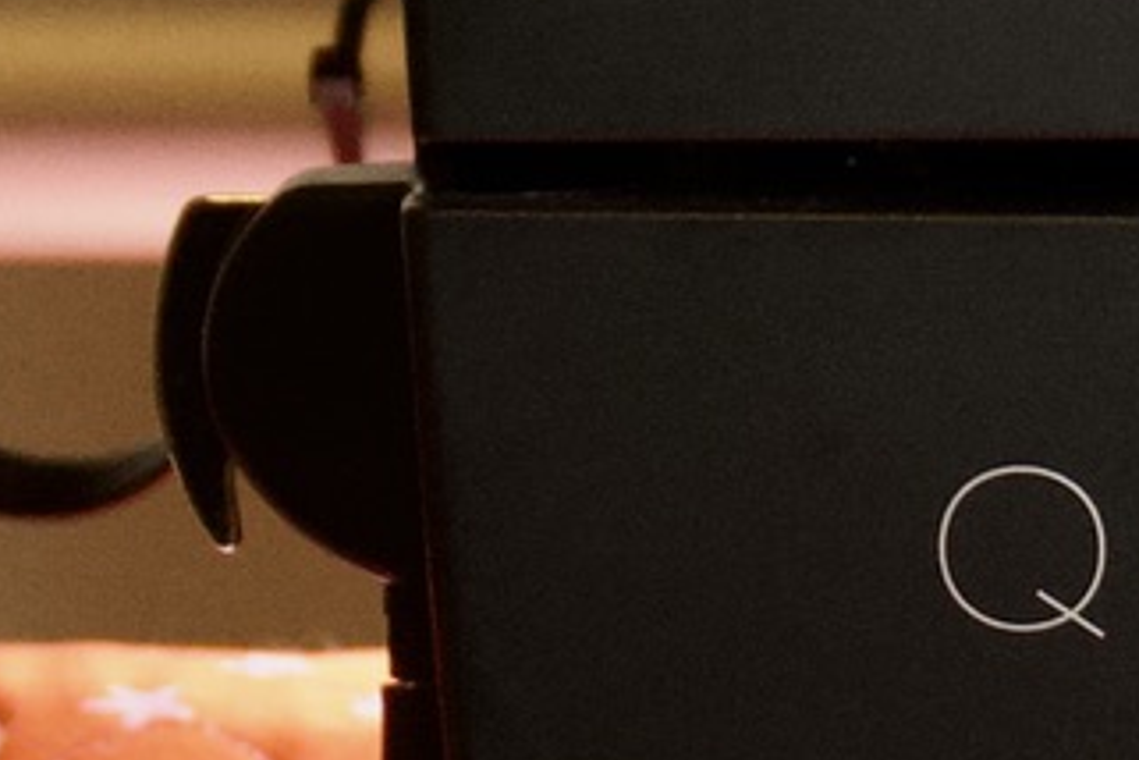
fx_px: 12610
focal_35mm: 399
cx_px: 1214
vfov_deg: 3.4
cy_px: 799
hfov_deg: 5.2
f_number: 5.6
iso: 800
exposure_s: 1/30
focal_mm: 37
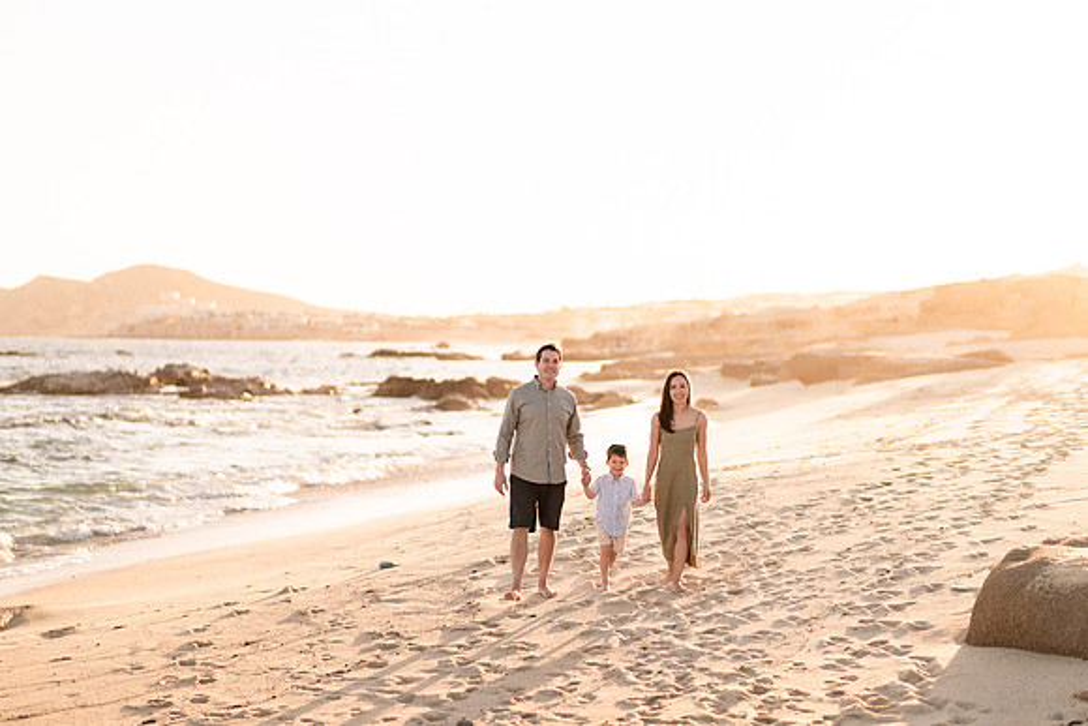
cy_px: 363
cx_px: 544
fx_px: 1753
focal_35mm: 58
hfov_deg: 34.5
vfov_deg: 23.4
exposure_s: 1/5000
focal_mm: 58
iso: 100
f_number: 1.6
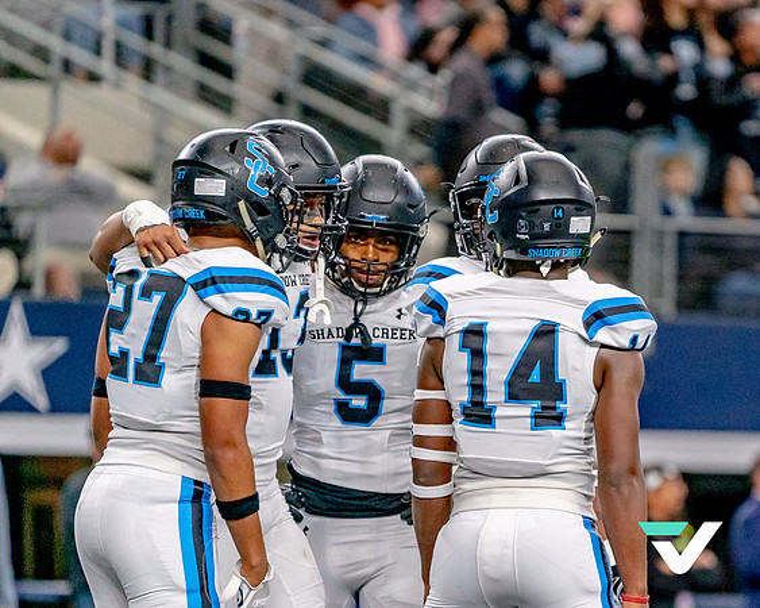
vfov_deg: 2.5
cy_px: 395
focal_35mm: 624
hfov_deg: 3.1
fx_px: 14038
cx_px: 563
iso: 6400
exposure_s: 1/2000
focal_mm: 400
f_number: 5.6
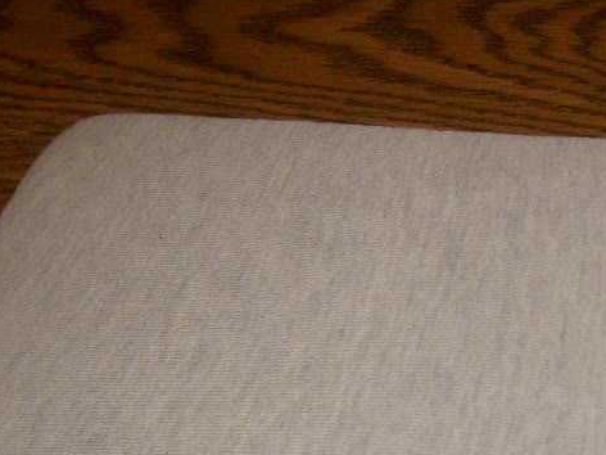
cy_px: 434
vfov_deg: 18.9
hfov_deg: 25.3
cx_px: 466
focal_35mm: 76
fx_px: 1330
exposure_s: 1/45
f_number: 2.8
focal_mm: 5.8
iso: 100
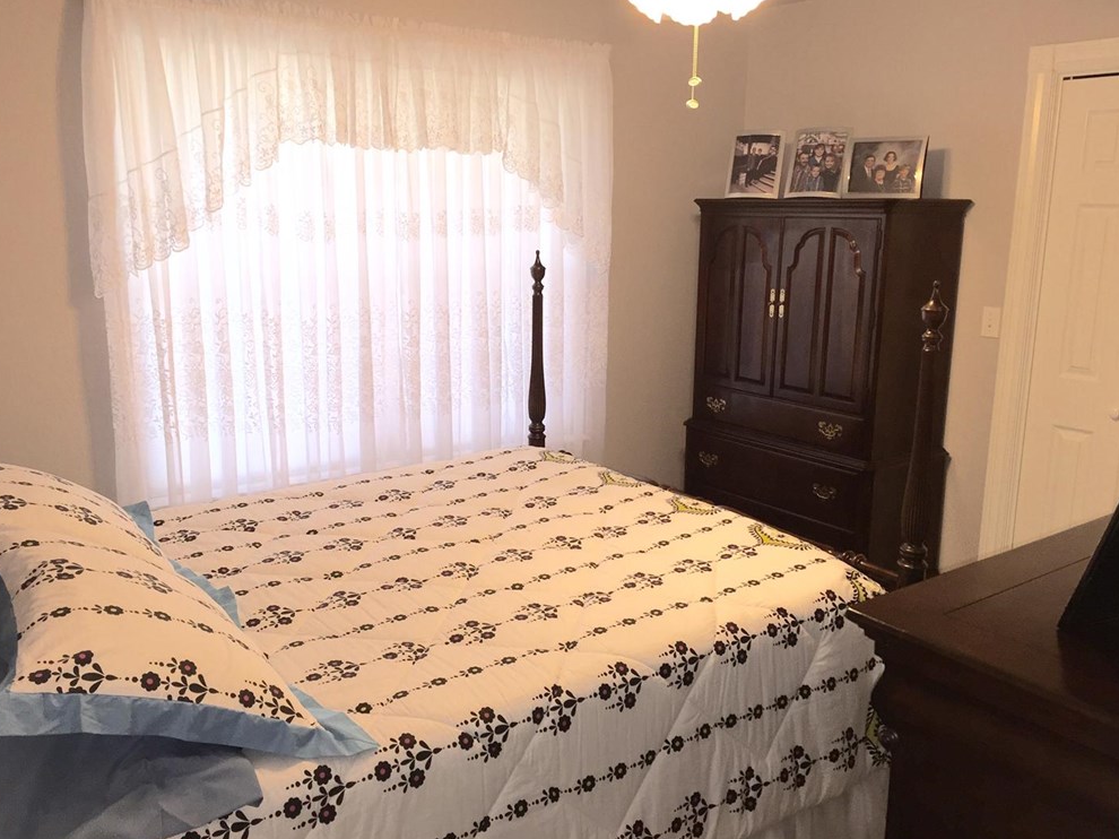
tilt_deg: -11.8
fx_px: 970
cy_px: 415
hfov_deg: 60.0
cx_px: 562
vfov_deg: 46.8
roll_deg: -1.8
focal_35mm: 30
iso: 50
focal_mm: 4.15
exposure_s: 1/30
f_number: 2.2
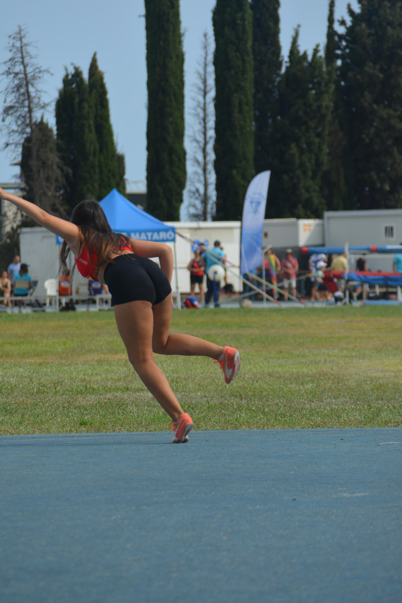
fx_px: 5697
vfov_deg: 6.1
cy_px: 269
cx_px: 186
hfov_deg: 4.0
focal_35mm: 340
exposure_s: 1/1600
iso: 400
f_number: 6.3
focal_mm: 200
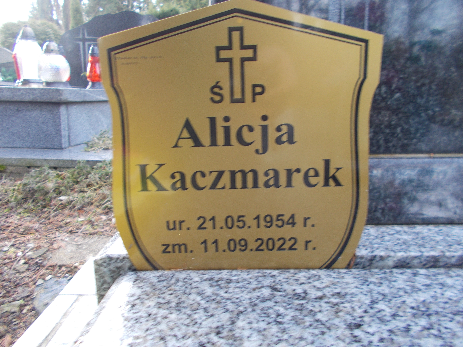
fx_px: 348
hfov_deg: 67.3
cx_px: 232
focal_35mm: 26
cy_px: 174
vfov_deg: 53.1
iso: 80
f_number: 3.2
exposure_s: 1/25
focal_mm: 4.6
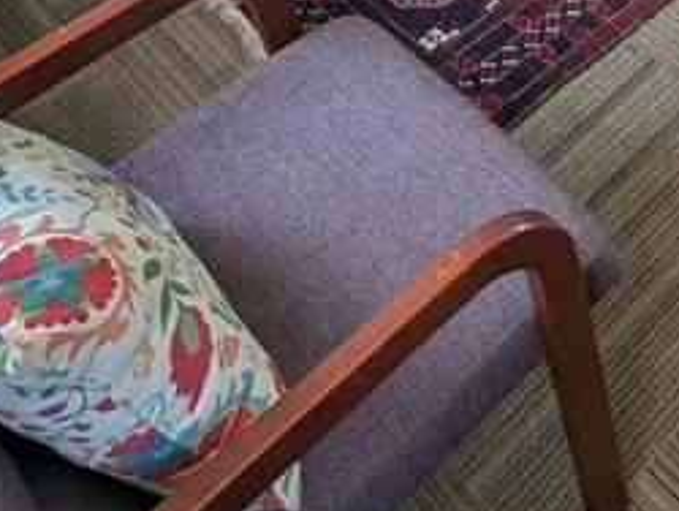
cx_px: 801
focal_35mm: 53
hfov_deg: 30.9
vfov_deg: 20.6
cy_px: -372
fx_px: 1041
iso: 43
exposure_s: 1/33.1
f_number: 2.2
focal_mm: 1.95
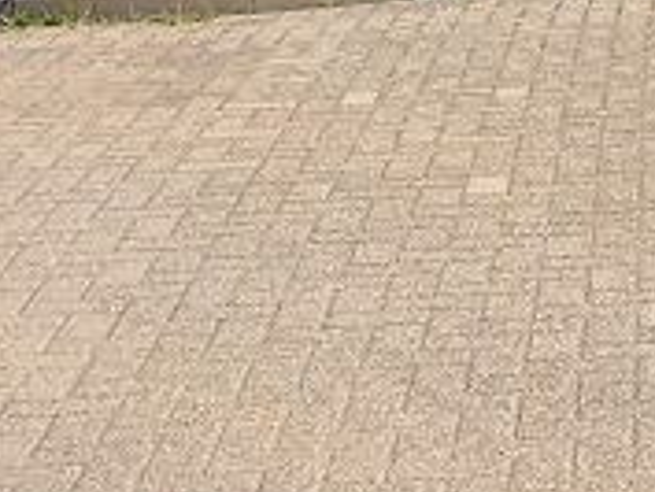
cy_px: -729
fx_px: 3105
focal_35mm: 164
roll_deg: +0.8
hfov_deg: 11.4
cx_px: 1040
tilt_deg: +3.7
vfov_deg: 8.3
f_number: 2.2
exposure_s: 1/1642
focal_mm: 4.15
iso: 32
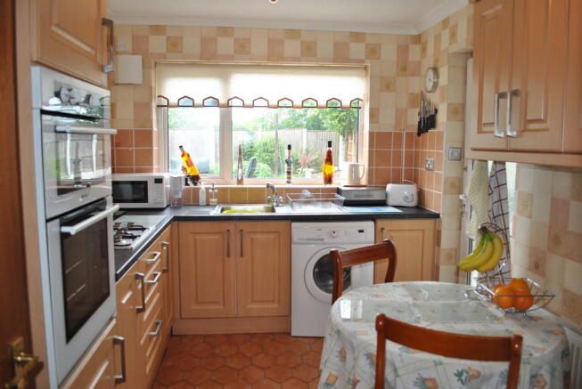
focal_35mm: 27
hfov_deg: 67.3
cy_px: 194
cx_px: 291
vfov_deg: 48.0
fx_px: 437
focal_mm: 18
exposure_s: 1/125
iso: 200
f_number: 3.5
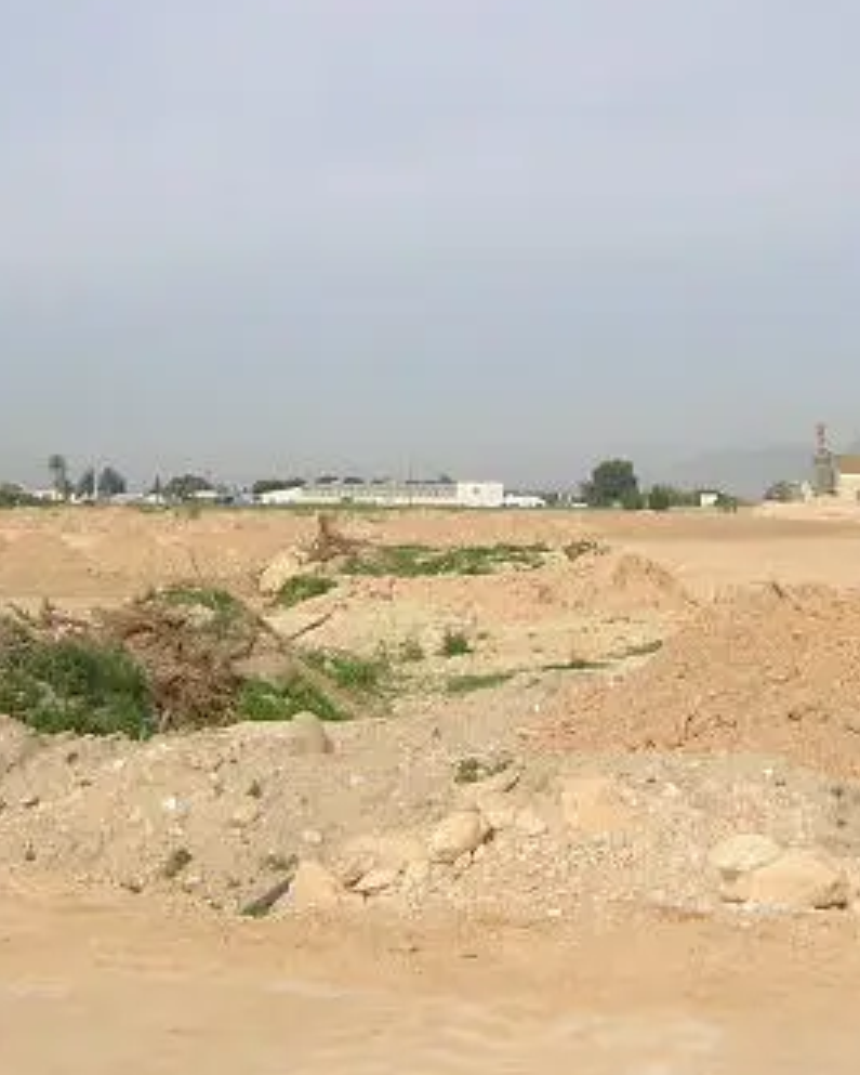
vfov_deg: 27.8
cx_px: 529
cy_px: 429
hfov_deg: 22.4
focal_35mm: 68
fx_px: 2162
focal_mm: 4.7
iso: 100
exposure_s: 1/378
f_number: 5.2
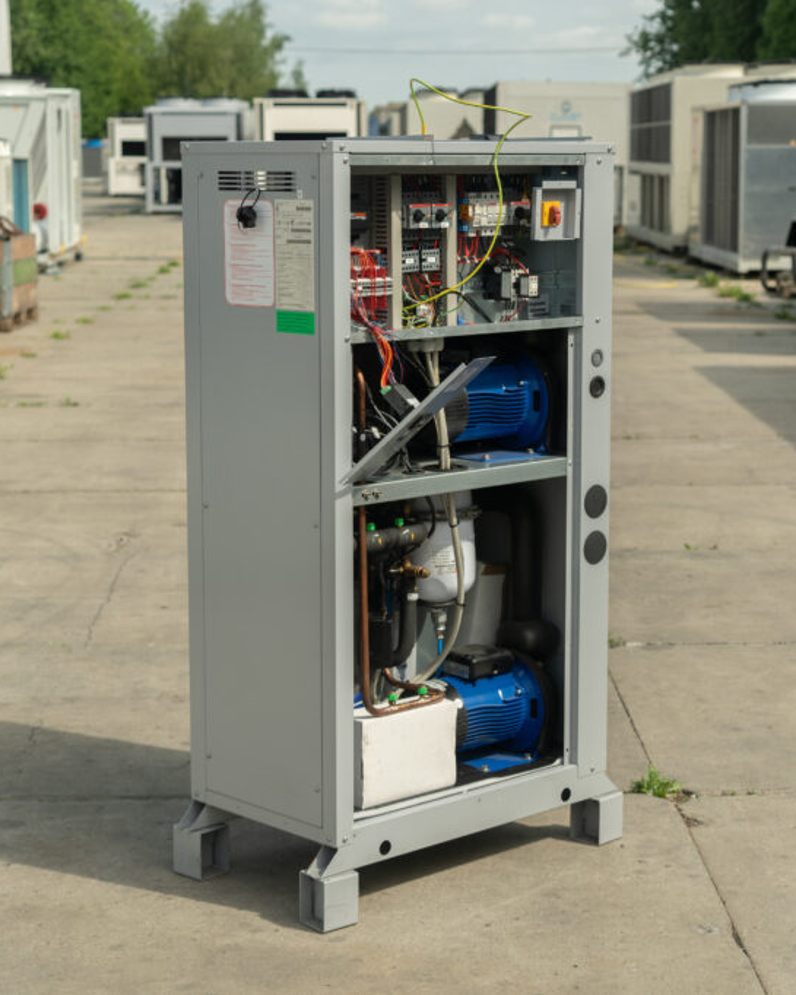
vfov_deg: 26.4
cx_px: 482
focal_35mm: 72
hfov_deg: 21.2
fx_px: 2120
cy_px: 498
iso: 100
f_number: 4
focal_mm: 51
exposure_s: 1/400
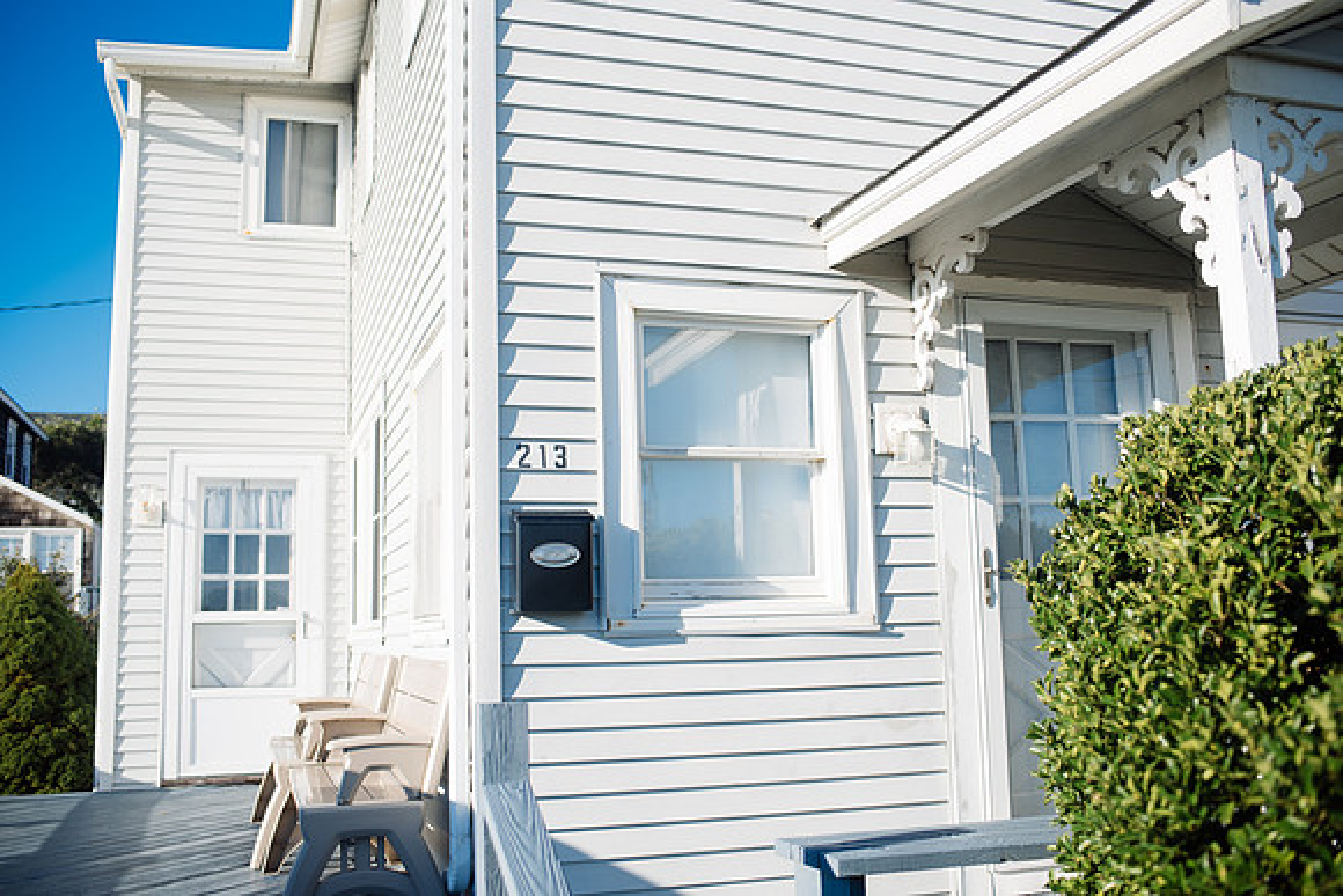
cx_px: 672
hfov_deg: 54.4
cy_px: 448
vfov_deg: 37.9
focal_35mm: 35
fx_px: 1306
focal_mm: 35
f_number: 2.8
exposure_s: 1/1250
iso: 100
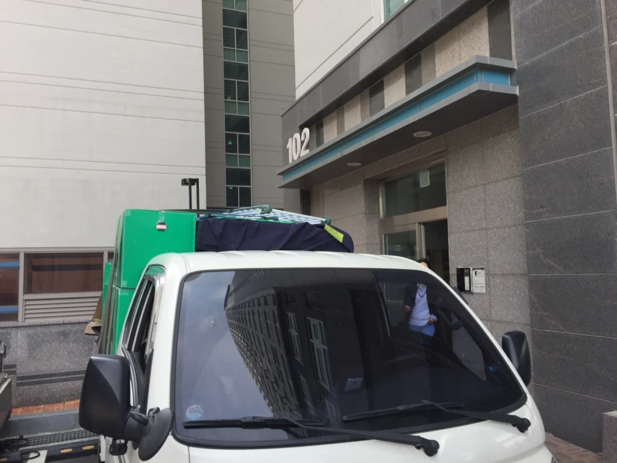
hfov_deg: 61.7
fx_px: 517
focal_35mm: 29
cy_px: 232
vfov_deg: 48.2
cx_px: 308
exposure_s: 1/309
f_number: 2.2
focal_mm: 4.15
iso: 32
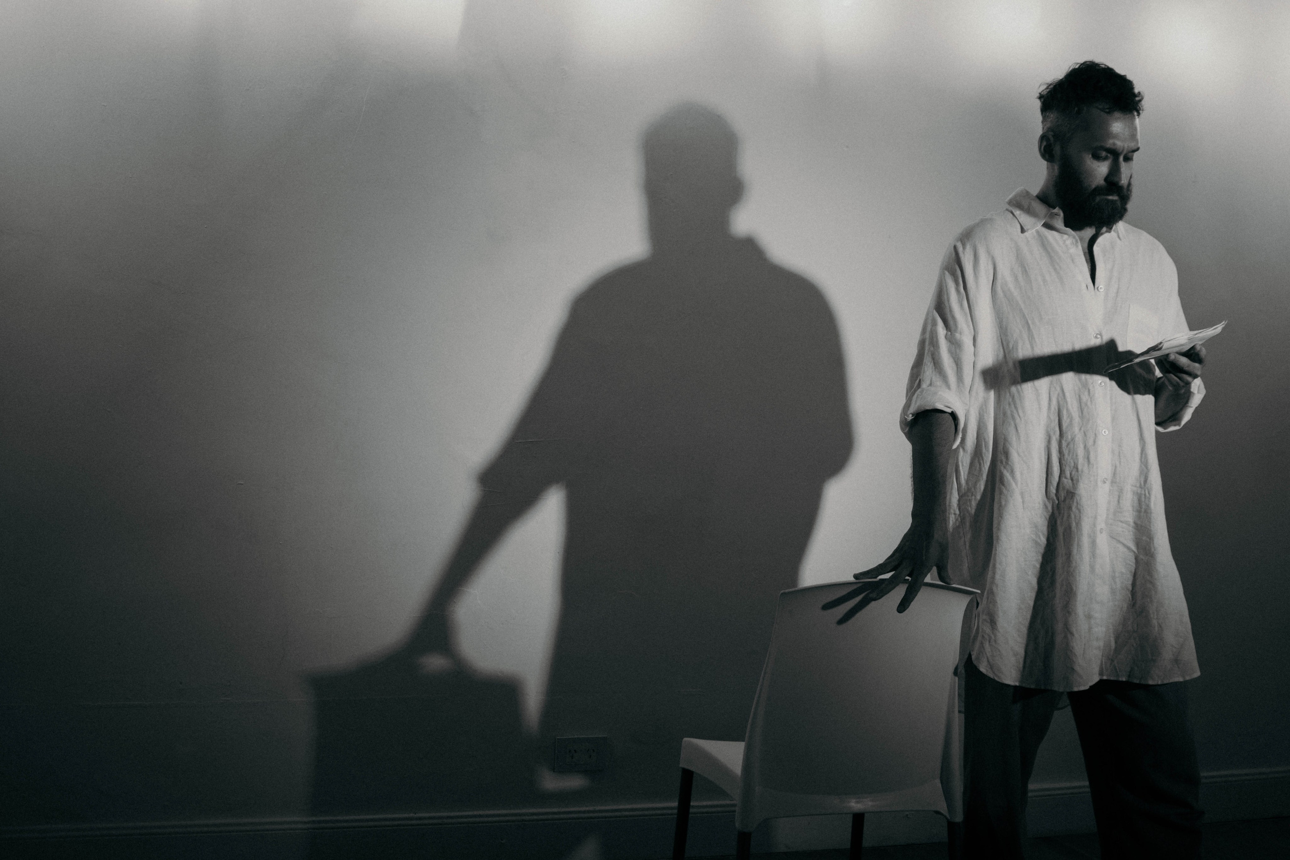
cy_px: 430
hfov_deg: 36.6
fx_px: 1951
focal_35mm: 54
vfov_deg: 24.9
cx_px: 645
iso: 400
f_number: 2.2
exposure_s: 1/200
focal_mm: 35
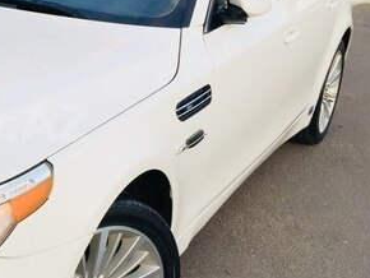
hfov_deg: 26.9
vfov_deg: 22.3
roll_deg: -2.8
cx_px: -42
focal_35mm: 66
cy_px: 123
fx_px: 706
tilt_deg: -18.6
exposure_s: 1/200
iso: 32
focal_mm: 4.15
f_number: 2.2
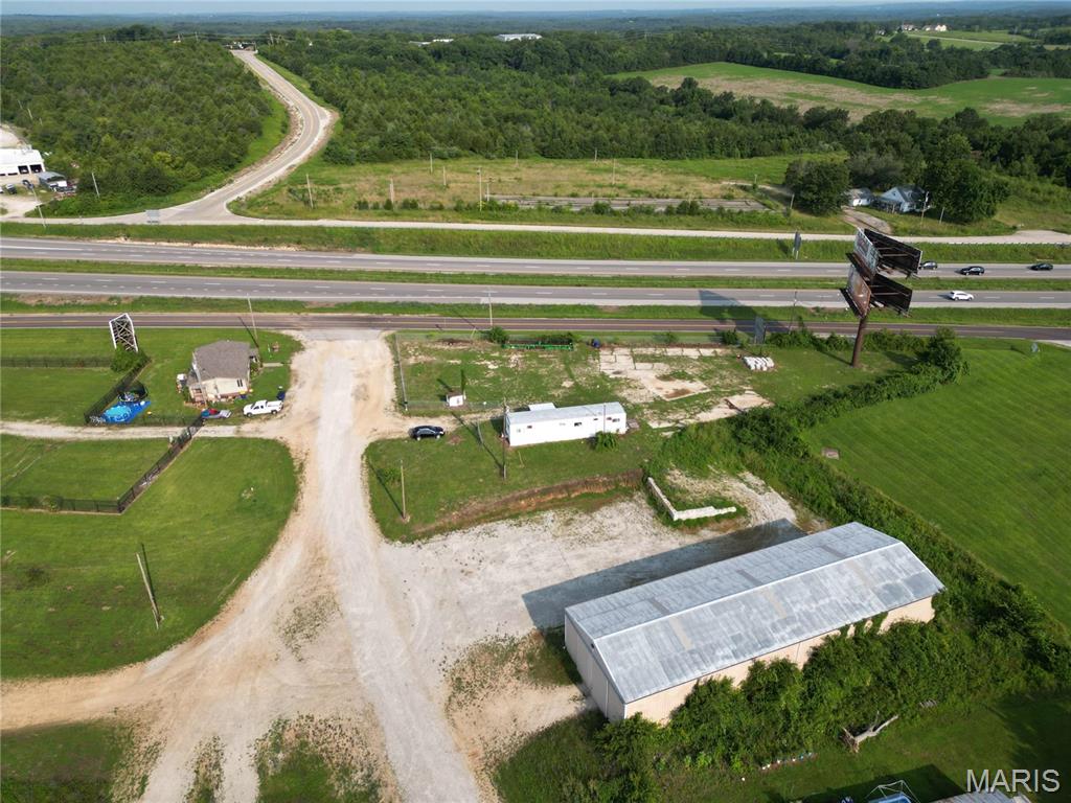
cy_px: 402
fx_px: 743
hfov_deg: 71.6
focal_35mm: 24
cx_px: 536
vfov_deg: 56.8
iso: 110
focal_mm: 6.72
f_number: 1.7
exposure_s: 1/2000
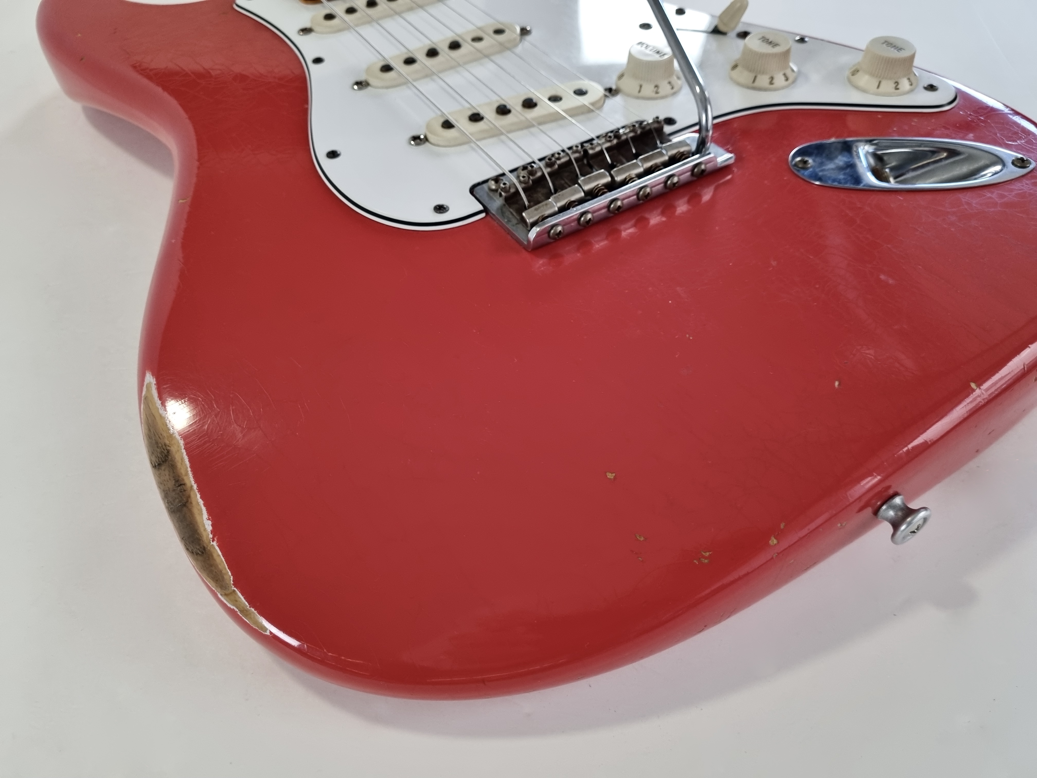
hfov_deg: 67.3
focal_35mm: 26
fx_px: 779
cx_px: 518
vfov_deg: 53.1
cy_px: 389
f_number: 1.8
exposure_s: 1/100
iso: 200
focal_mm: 5.4
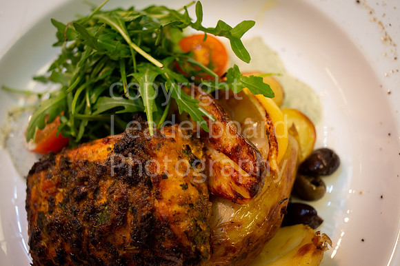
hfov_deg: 54.5
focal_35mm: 35
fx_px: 389
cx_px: 200
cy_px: 133
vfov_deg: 37.8
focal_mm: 35
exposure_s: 1/60
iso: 800
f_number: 5.6
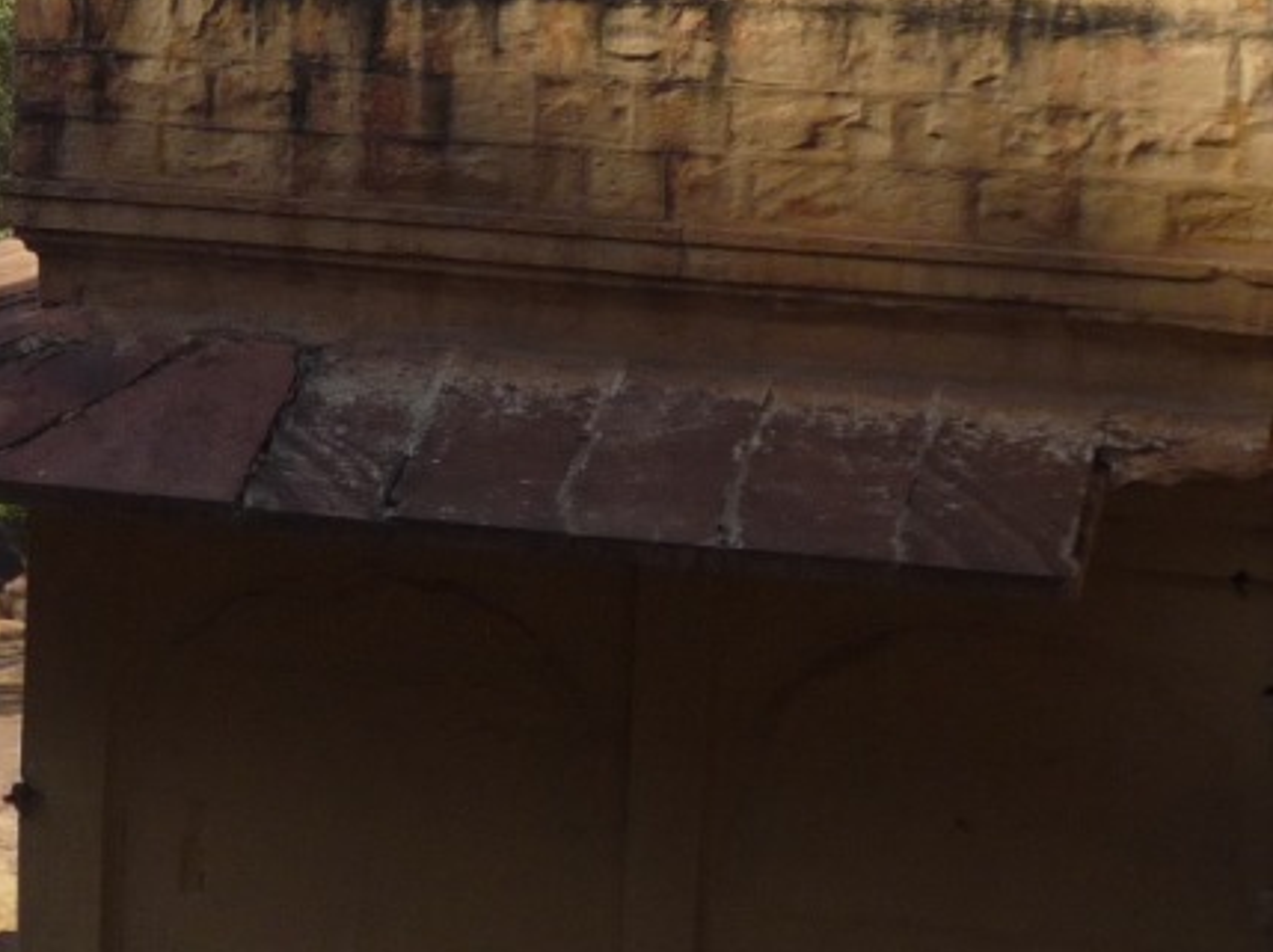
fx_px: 6173
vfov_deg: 8.8
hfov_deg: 11.4
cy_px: -15
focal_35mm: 168
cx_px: -457
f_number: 4.3
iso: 100
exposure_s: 1/800
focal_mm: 8.8
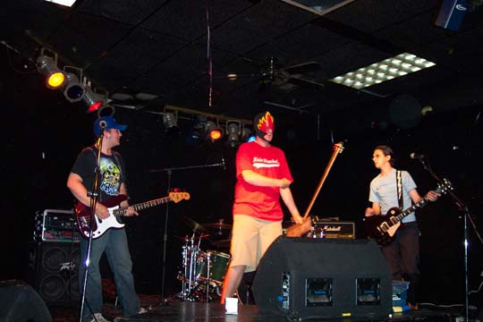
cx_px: 242
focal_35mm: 38
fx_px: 510
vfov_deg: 35.1
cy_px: 161
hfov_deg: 50.7
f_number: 2.8
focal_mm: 8
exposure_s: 1/30
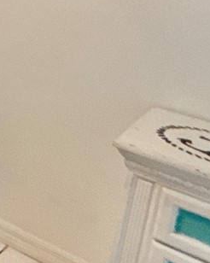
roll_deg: -2.2
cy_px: -44
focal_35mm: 71
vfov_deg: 24.5
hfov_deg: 13.2
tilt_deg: -9.9
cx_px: -345
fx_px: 552
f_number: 2.2
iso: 320
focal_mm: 2.22
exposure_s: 1/120
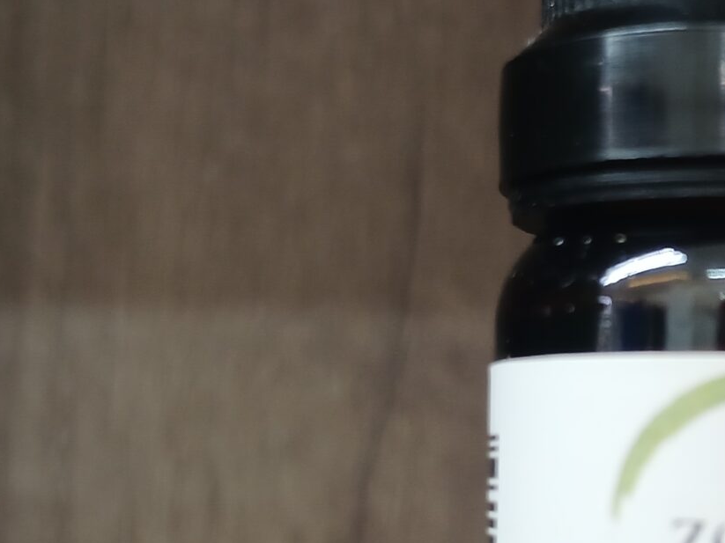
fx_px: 1759
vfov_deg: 17.3
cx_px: 668
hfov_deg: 22.7
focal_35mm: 84
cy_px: 477
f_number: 1.8
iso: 200
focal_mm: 4
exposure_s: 1/40
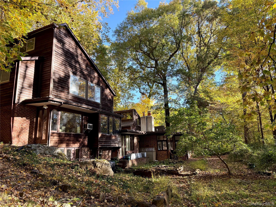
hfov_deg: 71.6
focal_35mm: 24
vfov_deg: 56.8
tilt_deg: +13.6
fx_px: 191
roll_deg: +1.7
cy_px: 104
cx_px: 138
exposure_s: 1/323
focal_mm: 6.76
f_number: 1.78
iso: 100
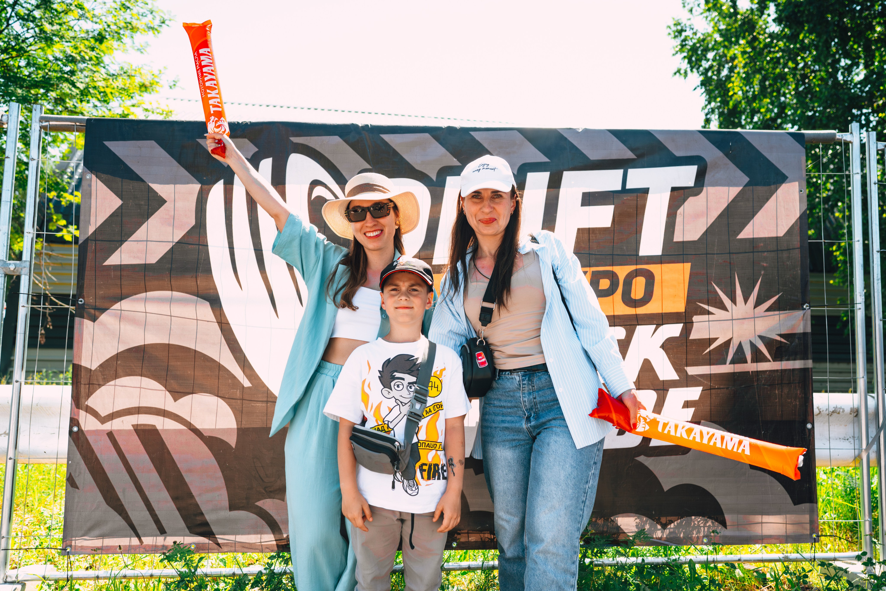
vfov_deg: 49.7
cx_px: 460
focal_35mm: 26
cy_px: 318
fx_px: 636
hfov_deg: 69.7
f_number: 2.8
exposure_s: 1/8000
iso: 1250
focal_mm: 24
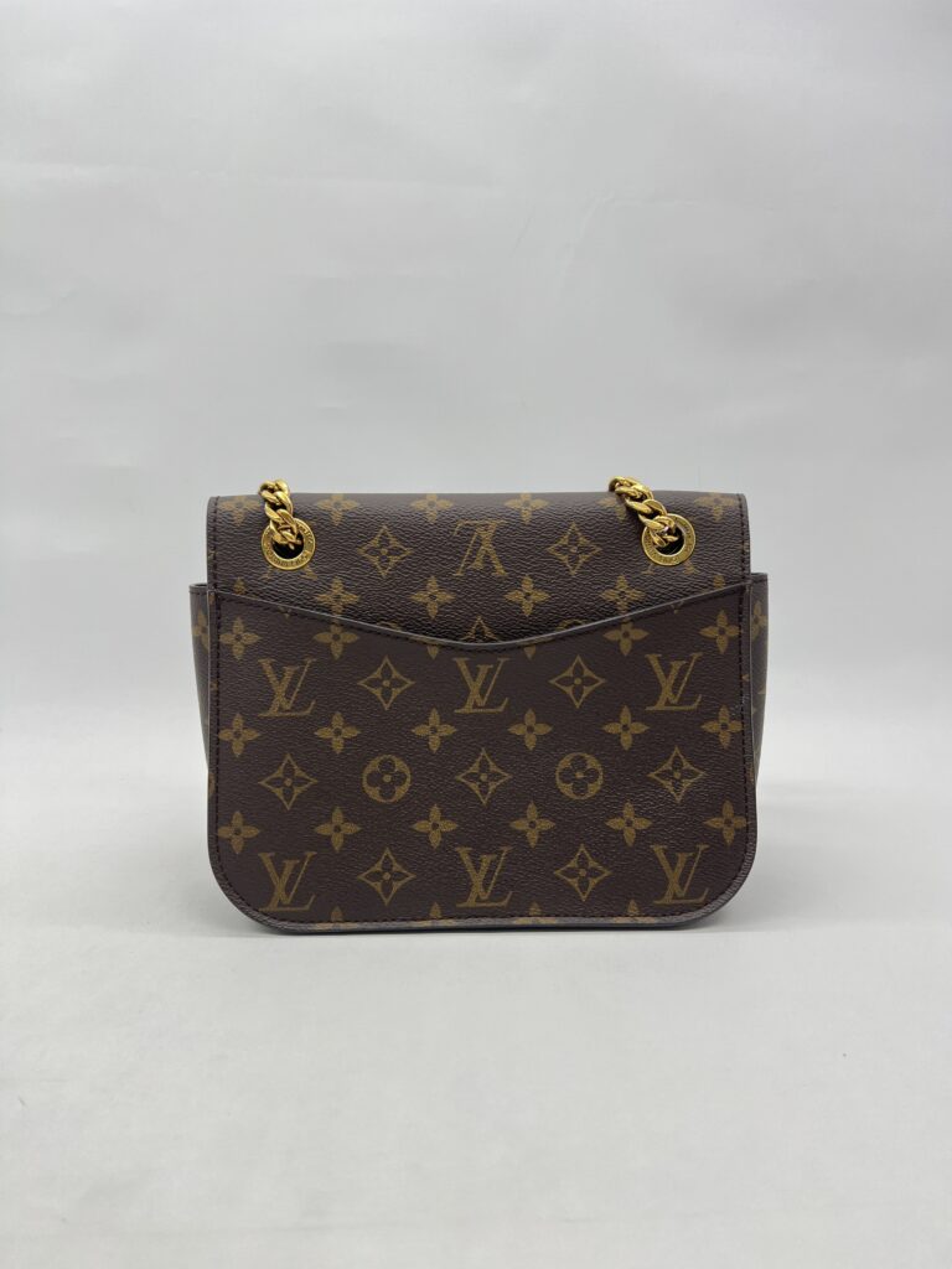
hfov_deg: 53.1
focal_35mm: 26
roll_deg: +0.0
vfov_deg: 67.3
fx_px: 953
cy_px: 634
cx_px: 476
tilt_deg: -8.5
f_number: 1.5
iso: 32
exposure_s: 1/108
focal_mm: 5.7
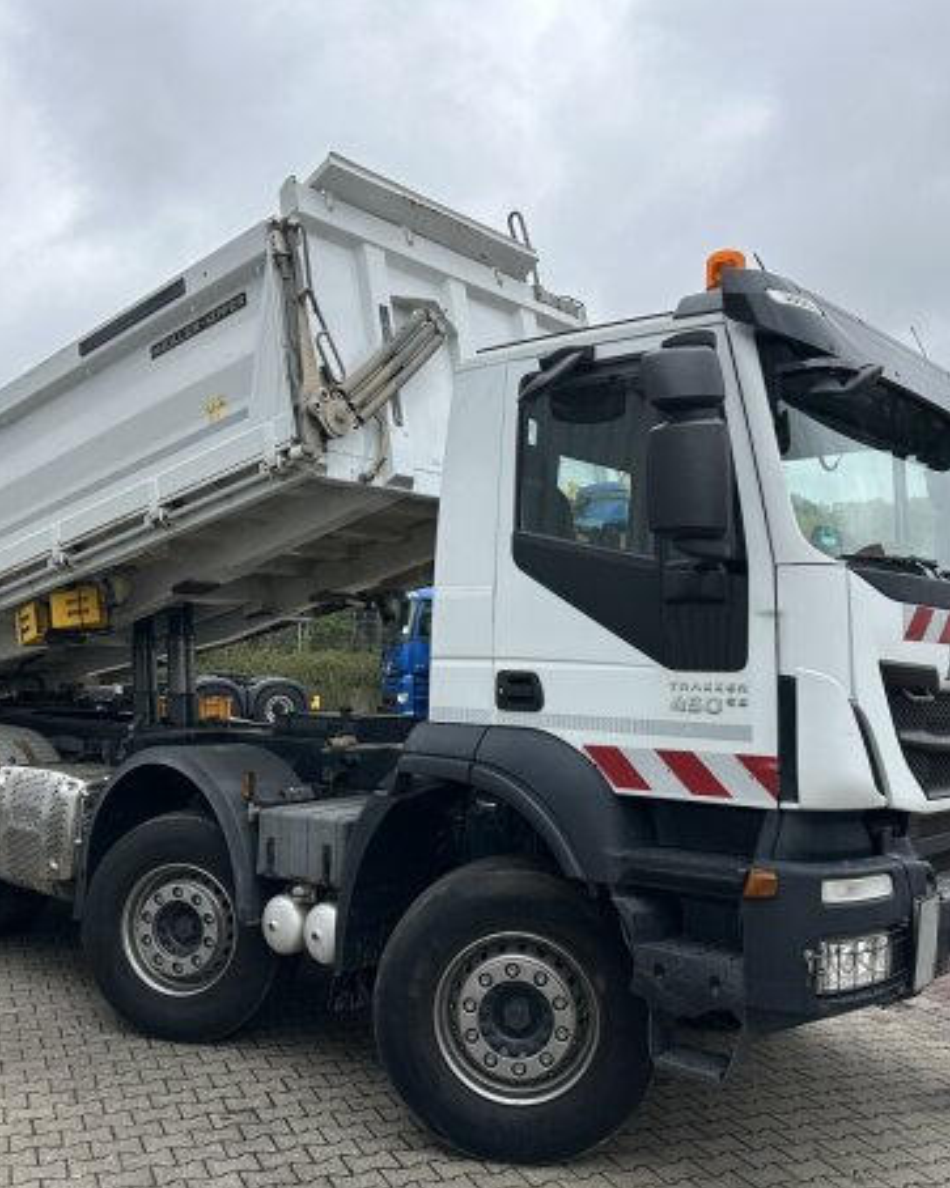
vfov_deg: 54.2
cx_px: 450
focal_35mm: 33
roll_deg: -0.2
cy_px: 602
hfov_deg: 44.5
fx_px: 1160
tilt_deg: +2.2
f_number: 1.78
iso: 80
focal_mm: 6.86
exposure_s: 1/1241
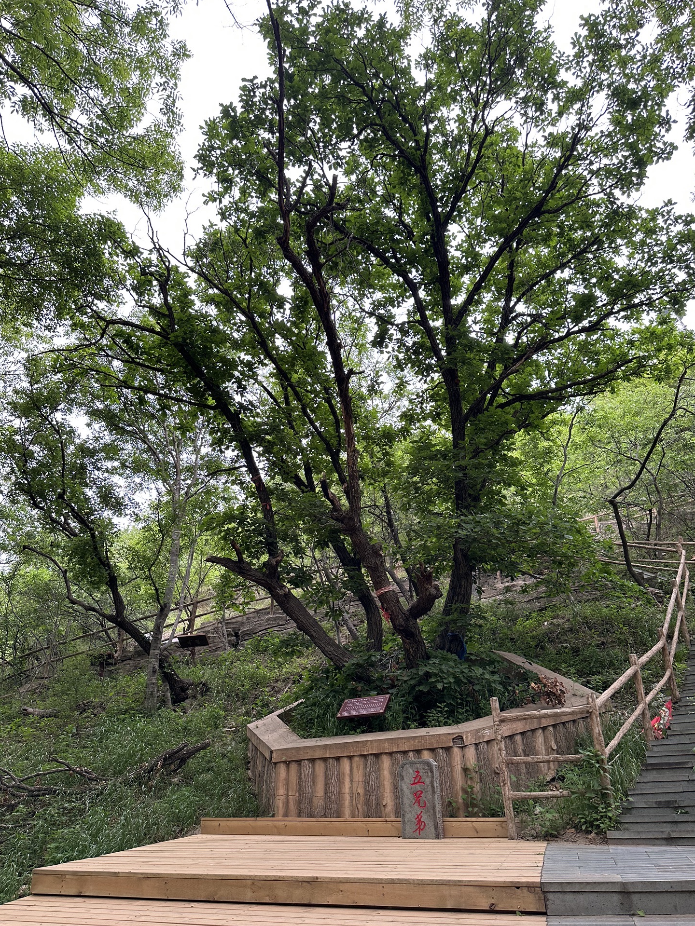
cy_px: 475
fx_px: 669
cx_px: 344
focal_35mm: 25
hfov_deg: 54.9
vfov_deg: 69.4
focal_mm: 6.86
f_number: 1.78
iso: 125
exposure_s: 1/121
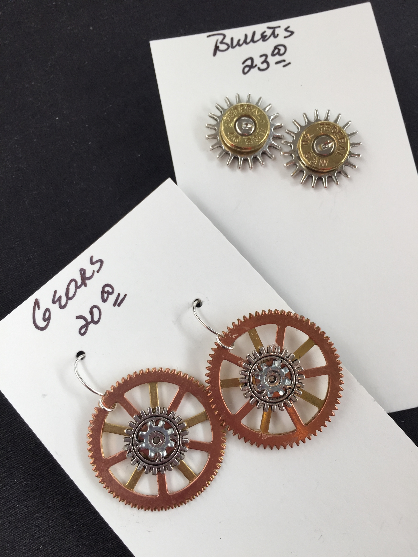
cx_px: 209
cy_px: 278
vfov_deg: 61.7
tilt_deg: -72.3
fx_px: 467
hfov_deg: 48.2
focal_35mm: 29
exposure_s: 1/120
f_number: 2.2
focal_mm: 4.15
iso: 40
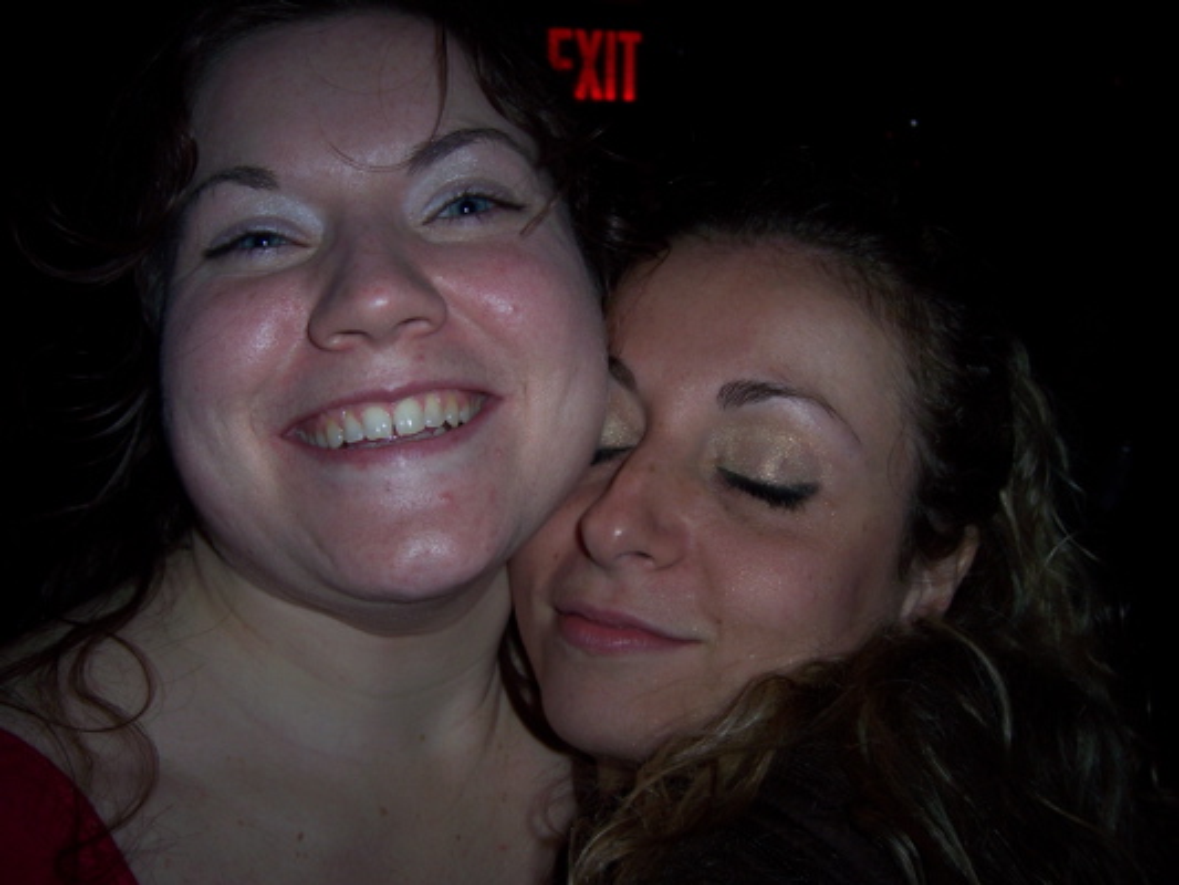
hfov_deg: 51.3
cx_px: 590
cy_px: 442
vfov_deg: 39.7
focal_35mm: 36
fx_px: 1226
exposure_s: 1/60
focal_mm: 6.2
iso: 80
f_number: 2.8
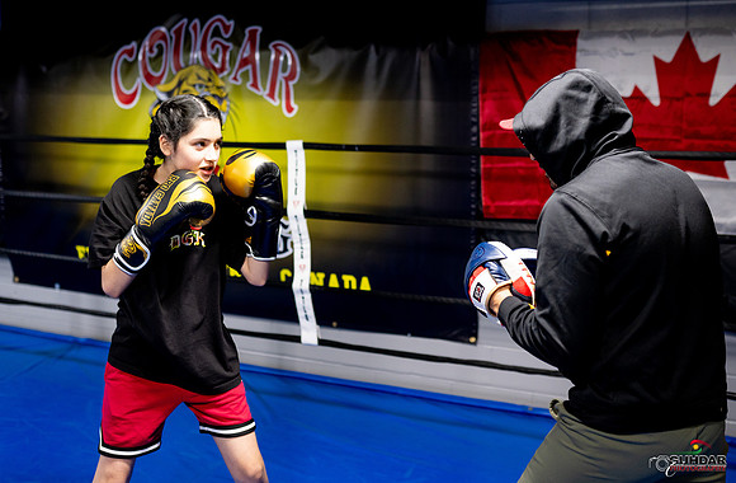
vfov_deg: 31.8
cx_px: 357
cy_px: 193
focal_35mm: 42
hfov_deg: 47.1
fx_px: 844
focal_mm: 35
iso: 1600
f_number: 2
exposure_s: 1/500
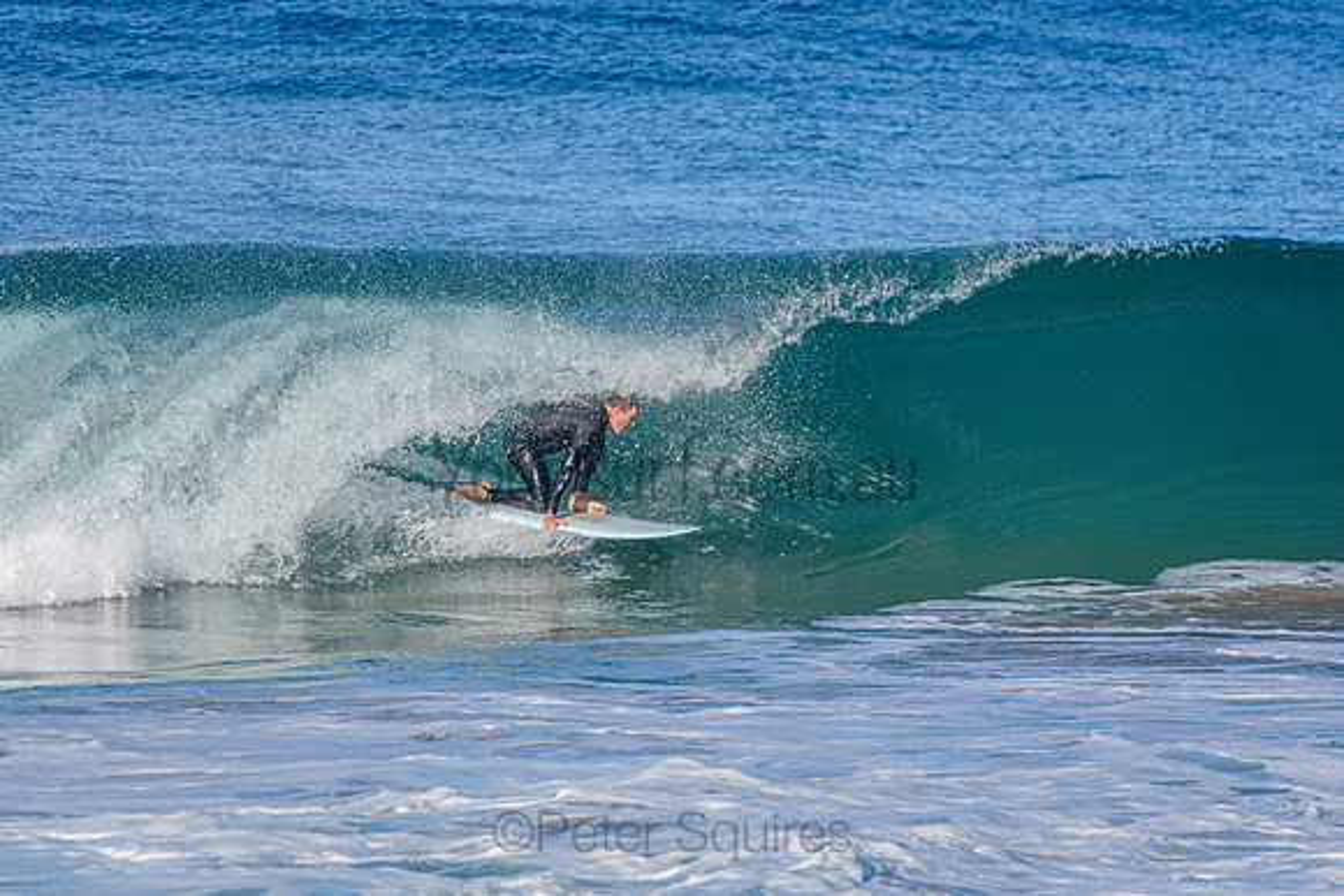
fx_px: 28005
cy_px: 448
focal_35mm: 750
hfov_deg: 2.7
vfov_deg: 1.8
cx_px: 672
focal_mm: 500
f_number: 5.6
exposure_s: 1/2000
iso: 360
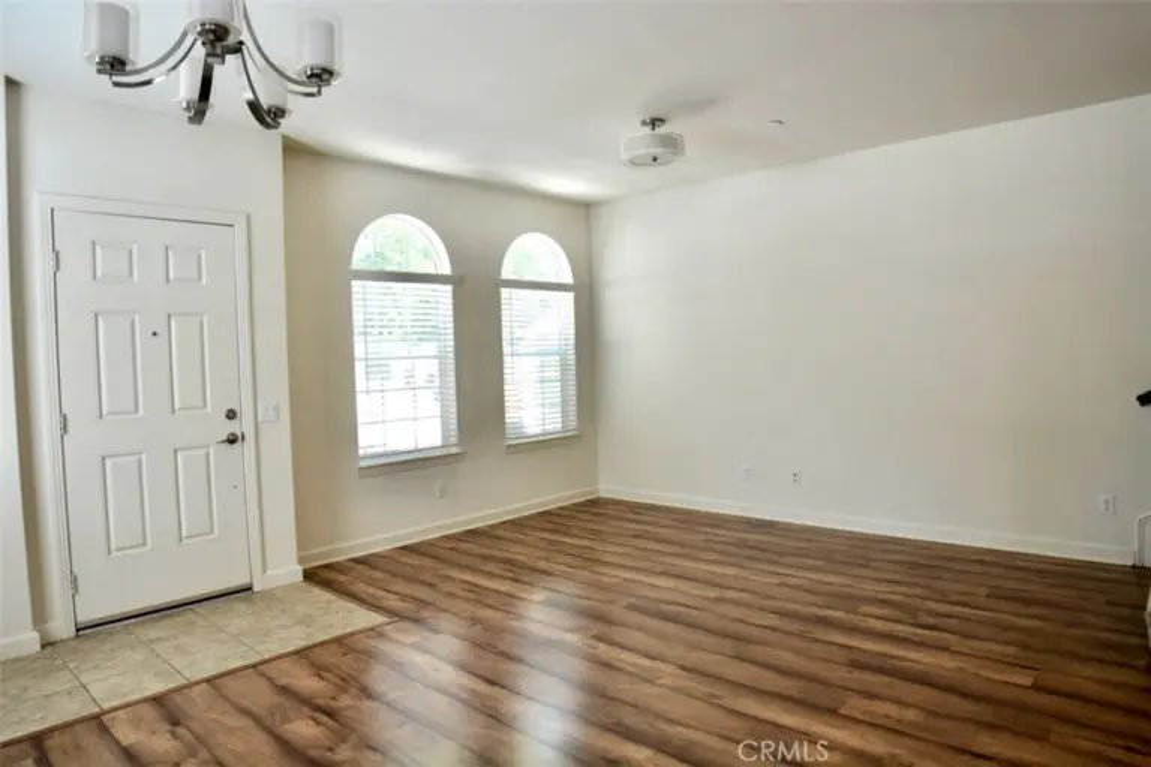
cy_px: 384
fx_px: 671
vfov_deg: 59.5
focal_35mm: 21
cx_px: 576
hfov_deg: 81.2
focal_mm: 14
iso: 400
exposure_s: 1/60
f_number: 4
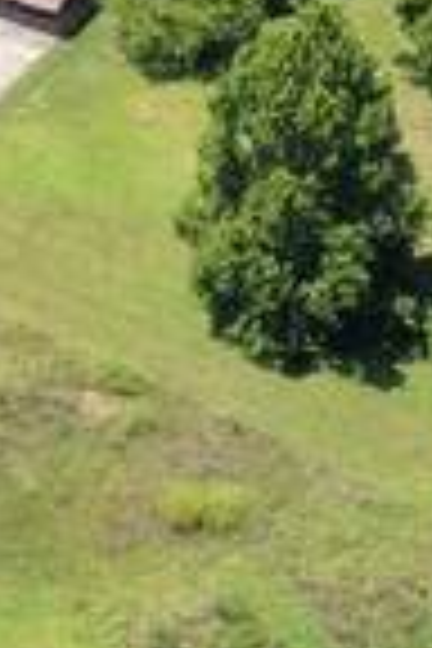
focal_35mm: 248
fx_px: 4464
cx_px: -522
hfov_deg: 5.4
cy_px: -1249
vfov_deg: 7.4
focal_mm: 14.45
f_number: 2.8
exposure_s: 1/1000
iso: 160
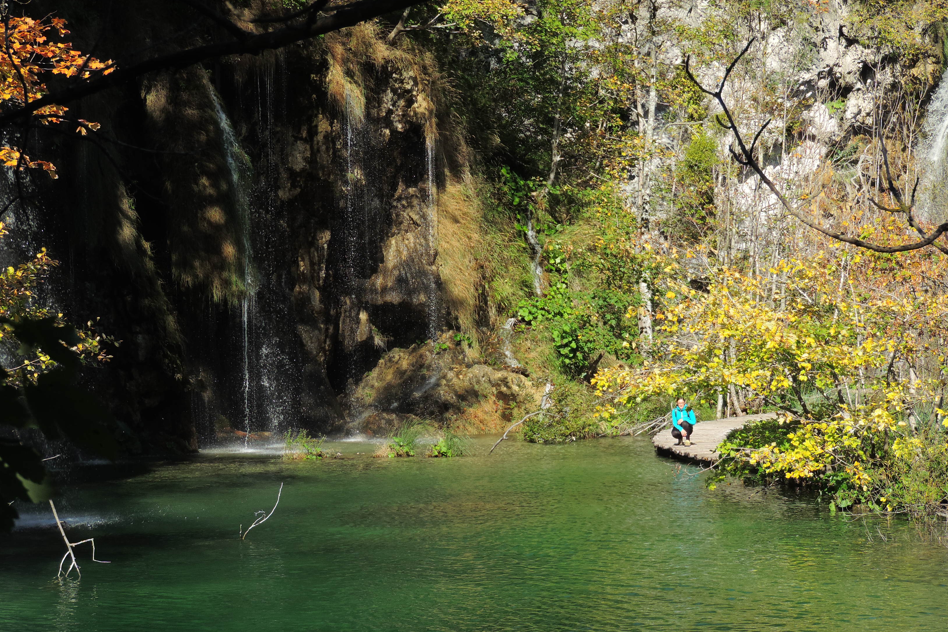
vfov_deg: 14.6
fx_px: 2475
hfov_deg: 21.7
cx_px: 476
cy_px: 288
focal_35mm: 94
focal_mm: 16
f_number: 4.1
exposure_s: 1/400
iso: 80
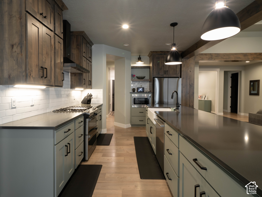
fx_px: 143
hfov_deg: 84.8
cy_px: 92
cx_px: 126
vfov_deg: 68.8
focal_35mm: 19
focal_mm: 16
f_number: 14
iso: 400
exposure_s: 1/1.25
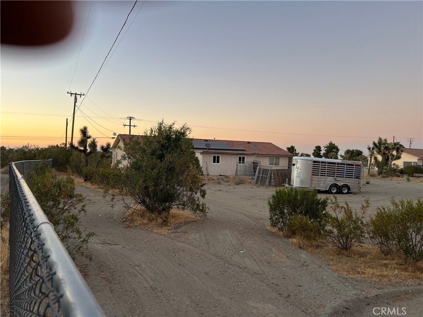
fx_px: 318
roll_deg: -2.0
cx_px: 212
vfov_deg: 53.1
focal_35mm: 26
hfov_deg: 67.3
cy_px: 158
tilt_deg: -2.0
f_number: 1.5
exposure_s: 1/121
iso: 80
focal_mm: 5.7
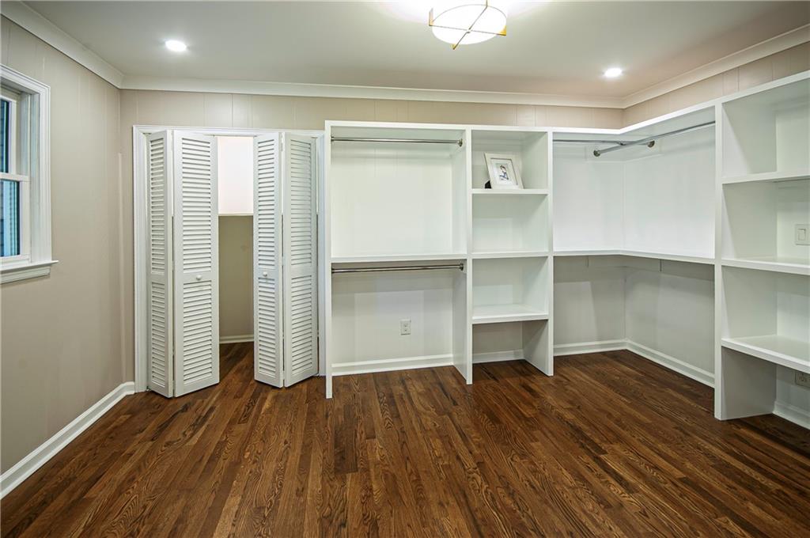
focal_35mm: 15
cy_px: 269
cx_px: 405
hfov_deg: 100.5
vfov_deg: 77.2
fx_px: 337
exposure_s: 1/2
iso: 200
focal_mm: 10
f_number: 8
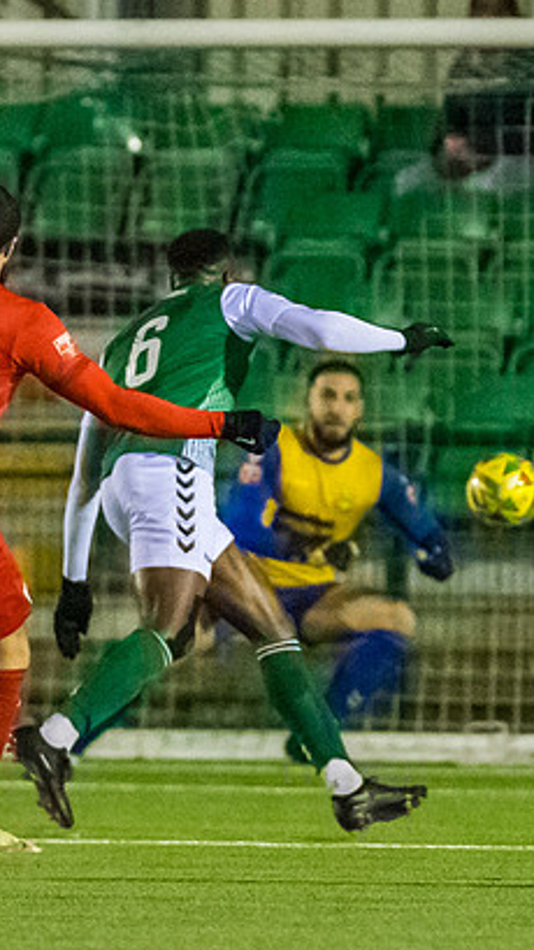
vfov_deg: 2.3
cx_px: 302
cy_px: 439
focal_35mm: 959
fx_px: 24145
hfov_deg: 1.3
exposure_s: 1/800
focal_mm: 270
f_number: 3.2
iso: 6400
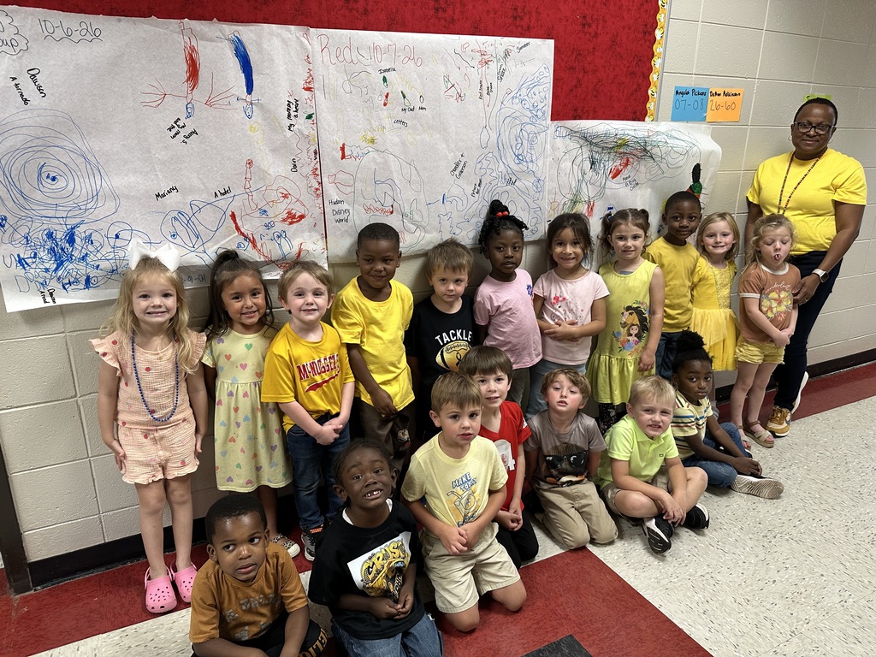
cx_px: 438
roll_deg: -0.4
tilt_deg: -17.4
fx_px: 607
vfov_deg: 56.8
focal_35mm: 24
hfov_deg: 71.6
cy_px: 328
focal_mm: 6.86
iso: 200
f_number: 1.78
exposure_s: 1/60
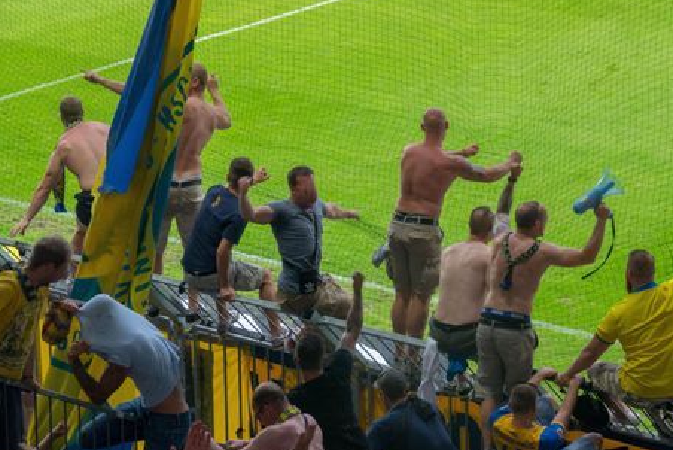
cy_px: 195
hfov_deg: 12.8
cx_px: 421
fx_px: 2993
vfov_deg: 8.6
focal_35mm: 160
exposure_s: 1/125
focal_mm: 46.41
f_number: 4
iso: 800
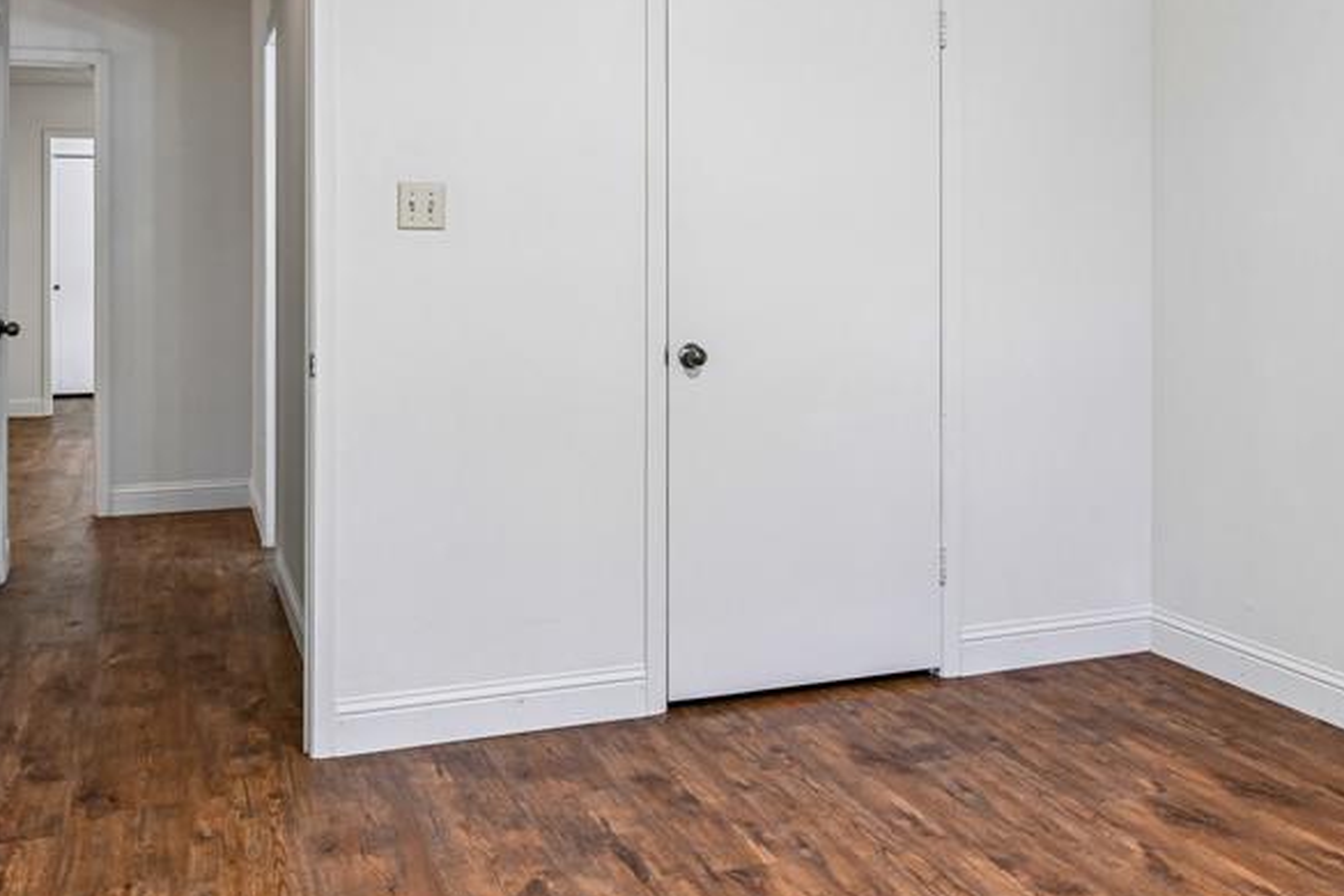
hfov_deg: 54.4
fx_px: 1307
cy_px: 241
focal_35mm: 35
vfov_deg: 37.1
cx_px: 652
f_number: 8
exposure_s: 1/8
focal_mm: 20
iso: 400
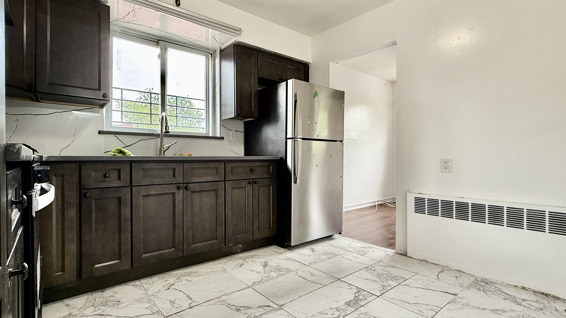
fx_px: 270
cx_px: 254
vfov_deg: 61.0
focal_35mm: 18
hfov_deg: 92.3
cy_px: 159
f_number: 2.2
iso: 125
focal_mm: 2.22
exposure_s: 1/120
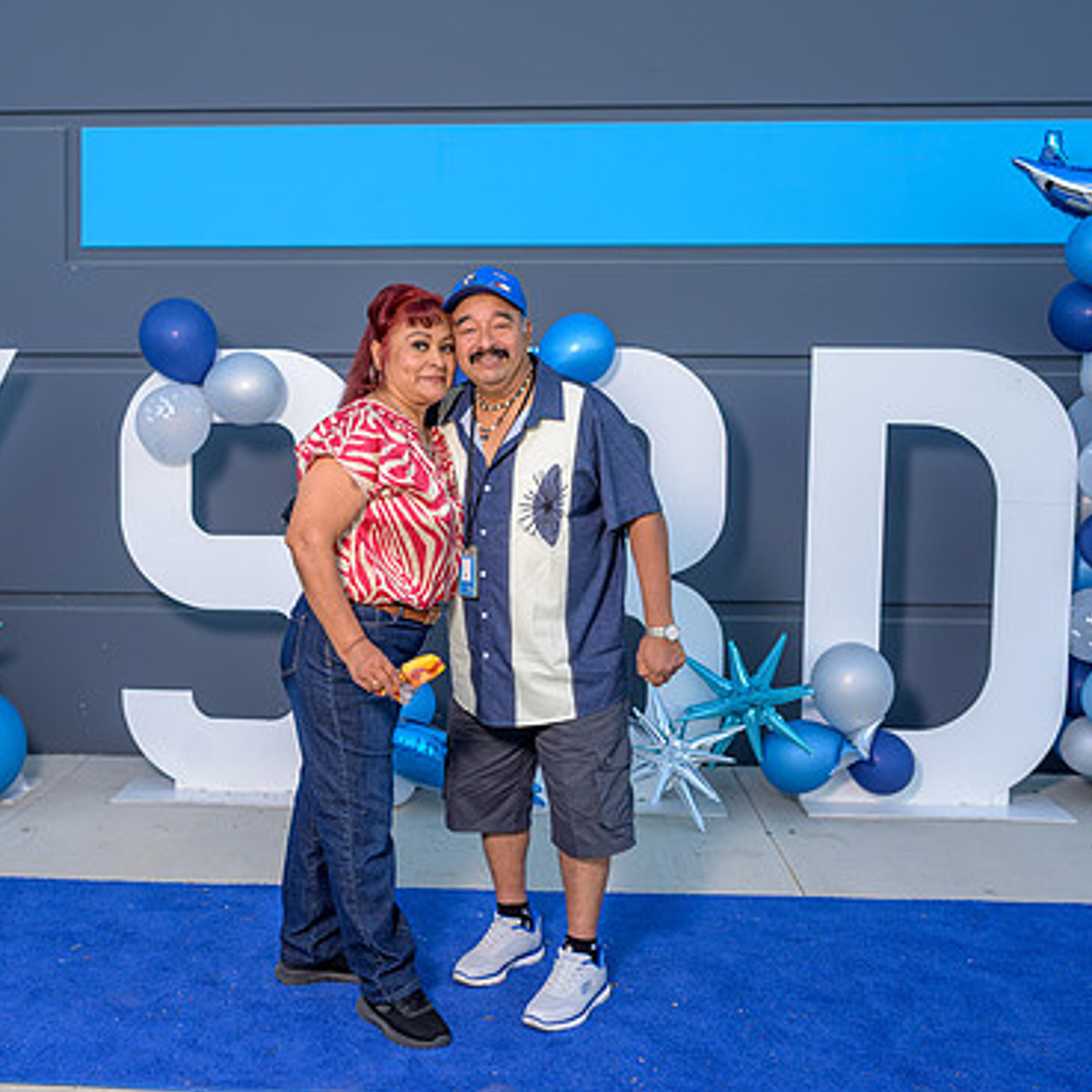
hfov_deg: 40.7
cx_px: 418
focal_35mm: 41
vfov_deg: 40.9
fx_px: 1463
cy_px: 517
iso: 100
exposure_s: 1/250
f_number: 4
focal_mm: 29
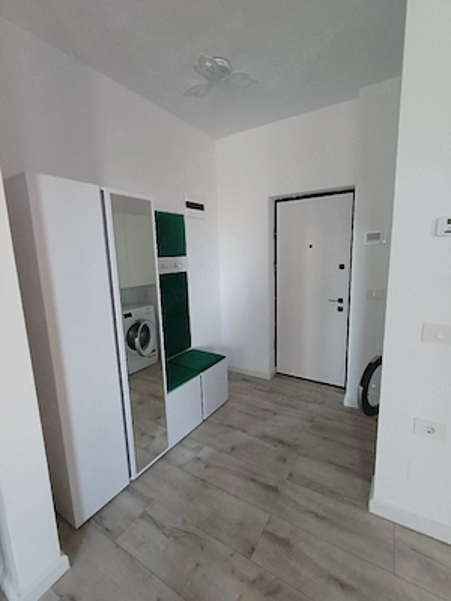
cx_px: 226
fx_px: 278
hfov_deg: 78.1
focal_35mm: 16
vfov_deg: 94.5
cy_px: 300
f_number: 2.2
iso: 200
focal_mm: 1.64
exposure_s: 1/25.1
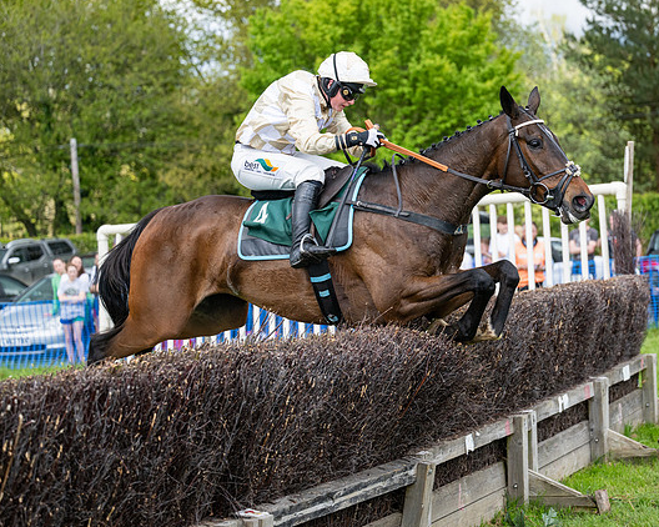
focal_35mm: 84
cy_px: 255
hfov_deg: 22.7
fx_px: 1638
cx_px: 359
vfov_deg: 18.3
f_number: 2.8
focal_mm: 70
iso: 400
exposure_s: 1/2500
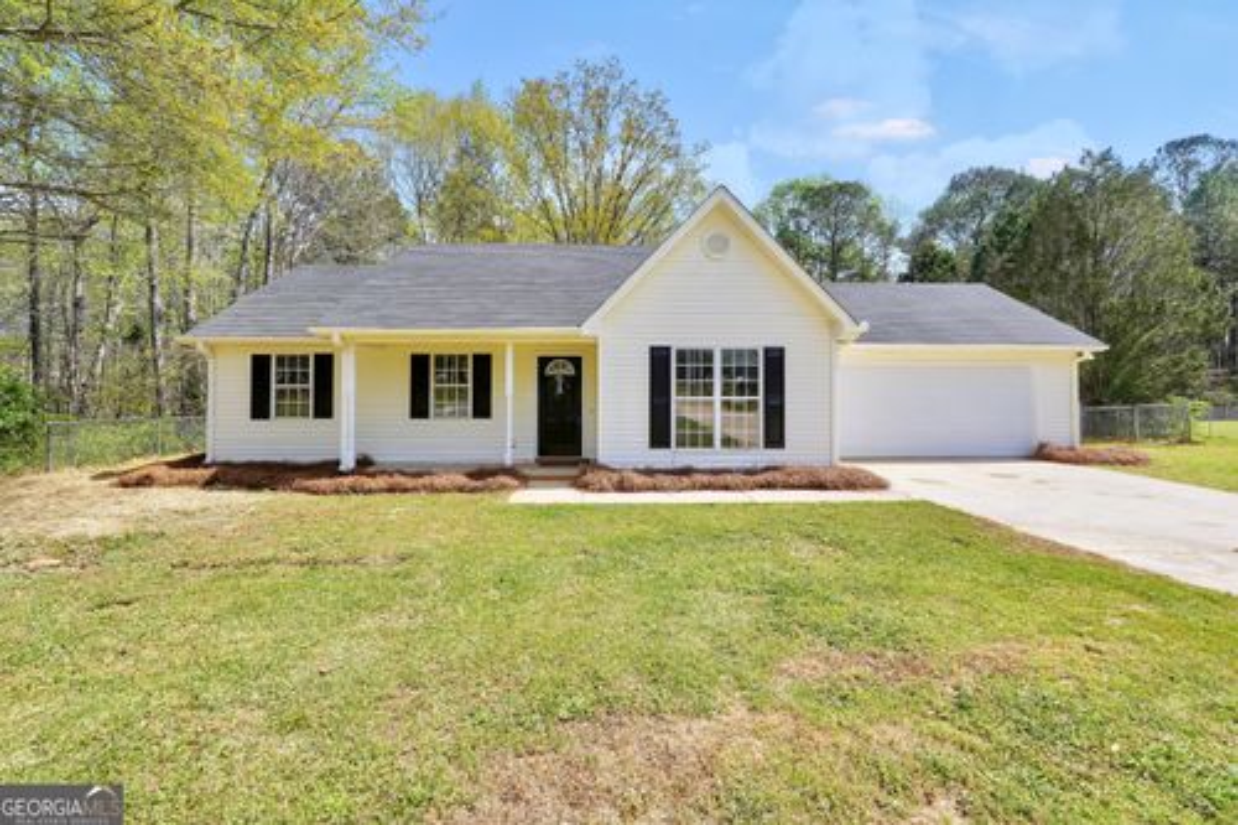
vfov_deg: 77.3
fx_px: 516
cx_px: 619
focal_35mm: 15
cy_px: 412
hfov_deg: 100.4
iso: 100
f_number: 10
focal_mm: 10
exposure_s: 1/125
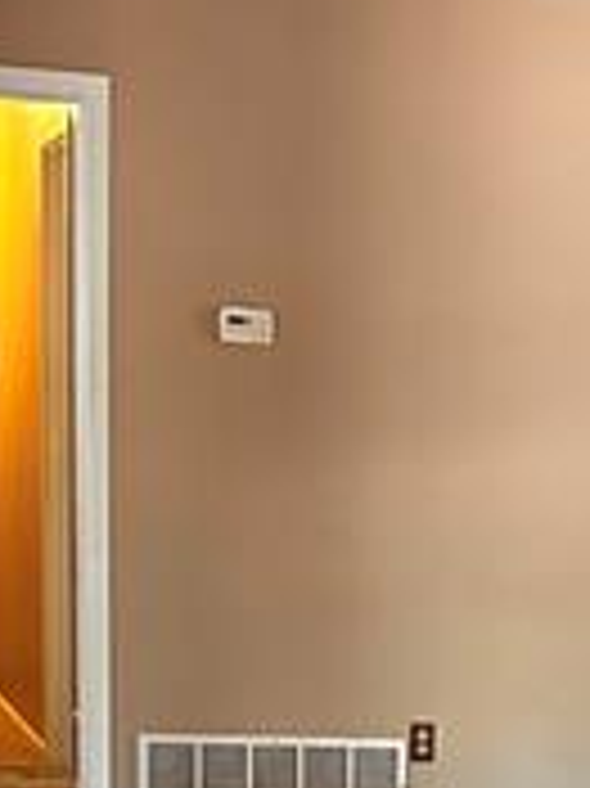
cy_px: 1148
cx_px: 604
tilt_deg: -15.6
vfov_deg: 16.0
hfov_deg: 12.8
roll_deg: -3.0
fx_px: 2594
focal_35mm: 114
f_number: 1.5
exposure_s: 1/42
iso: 500
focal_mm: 5.7
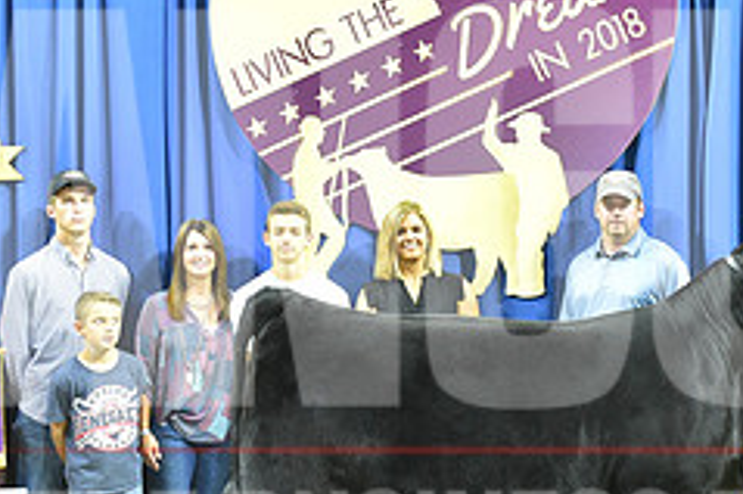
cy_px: 289
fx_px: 2001
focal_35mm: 97
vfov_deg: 14.1
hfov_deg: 20.9
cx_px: 513
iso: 3200
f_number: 4.5
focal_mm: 40
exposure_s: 1/160
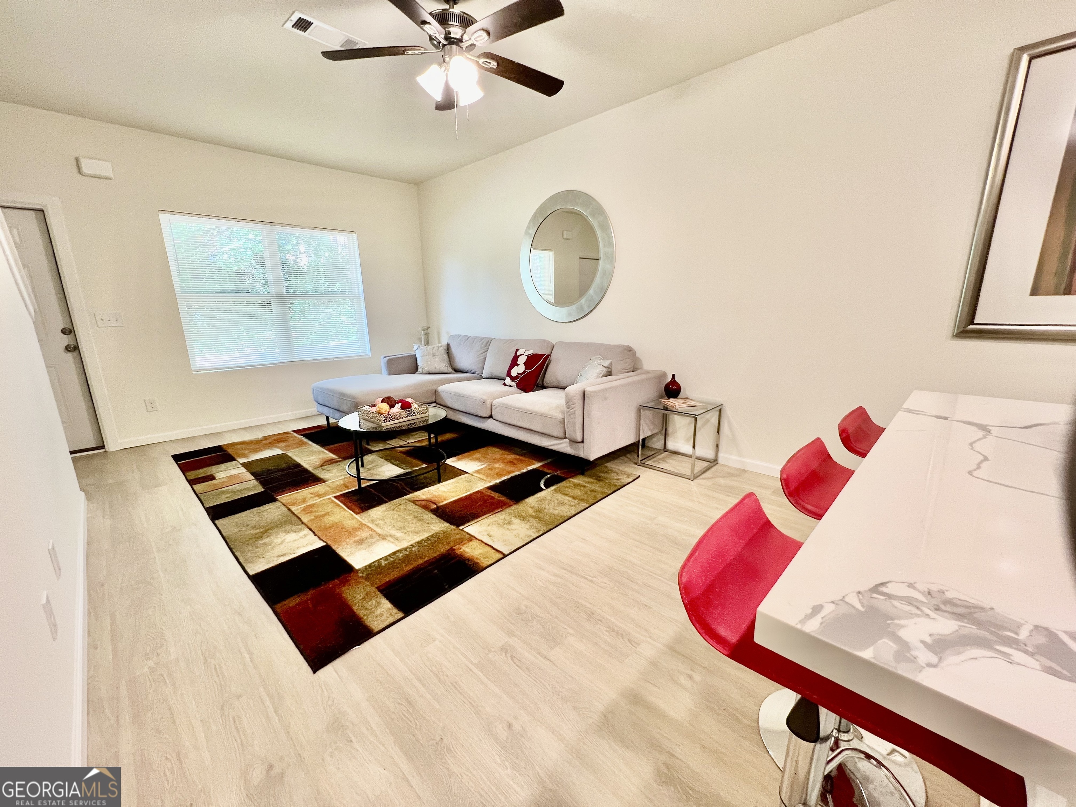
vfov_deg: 89.9
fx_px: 404
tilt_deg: -14.0
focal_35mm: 13
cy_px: 404
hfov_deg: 106.2
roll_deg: +0.6
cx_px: 538
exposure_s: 1/60
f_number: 1.8
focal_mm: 1.57
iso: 200
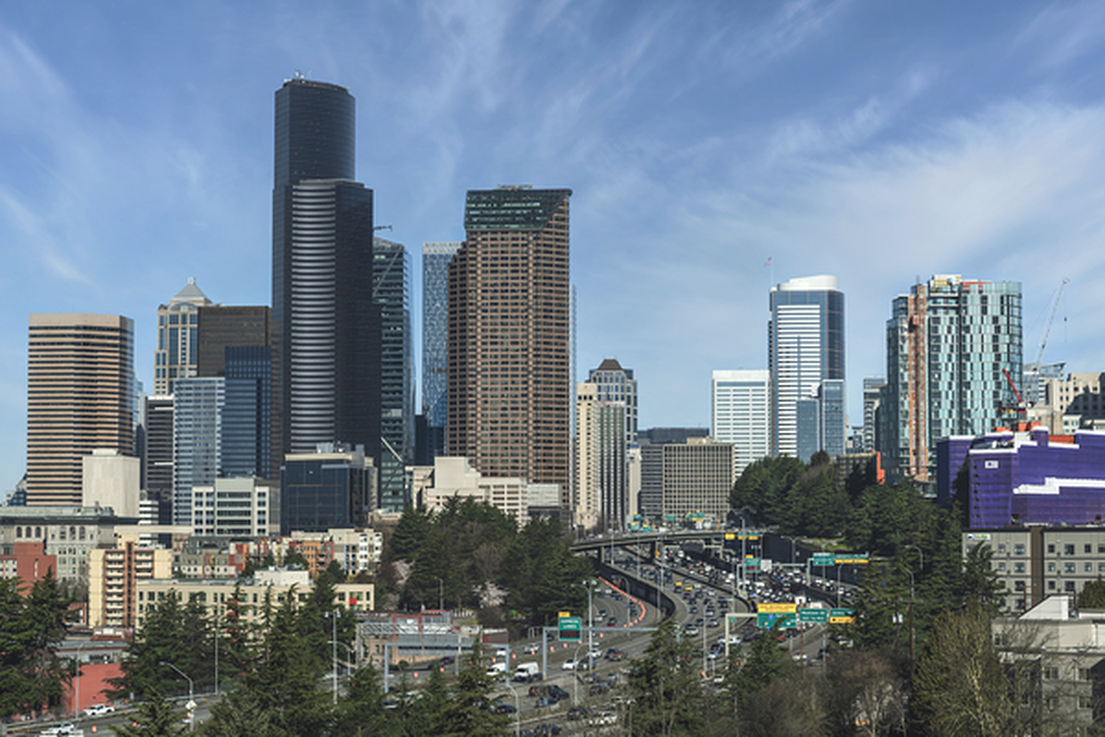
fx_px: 2640
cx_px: 552
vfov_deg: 15.9
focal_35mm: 86
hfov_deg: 23.6
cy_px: 368
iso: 64
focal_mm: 86
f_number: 8
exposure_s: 1/200
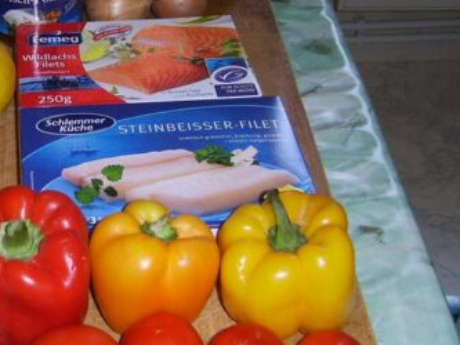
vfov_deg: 20.2
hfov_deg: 26.0
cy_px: 138
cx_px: 64
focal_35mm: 73
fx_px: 970
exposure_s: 1/30
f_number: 2.8
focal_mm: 7.8
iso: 100
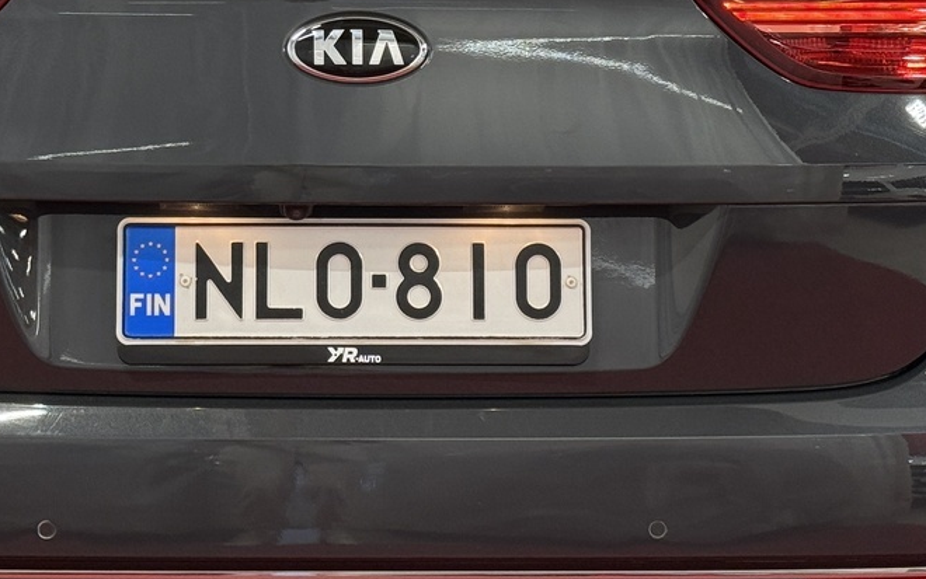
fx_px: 2802
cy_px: 109
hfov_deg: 18.7
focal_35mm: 111
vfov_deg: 11.8
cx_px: 366
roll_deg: -0.9
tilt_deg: -6.8
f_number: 1.78
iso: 100
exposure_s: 1/65
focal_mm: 6.76
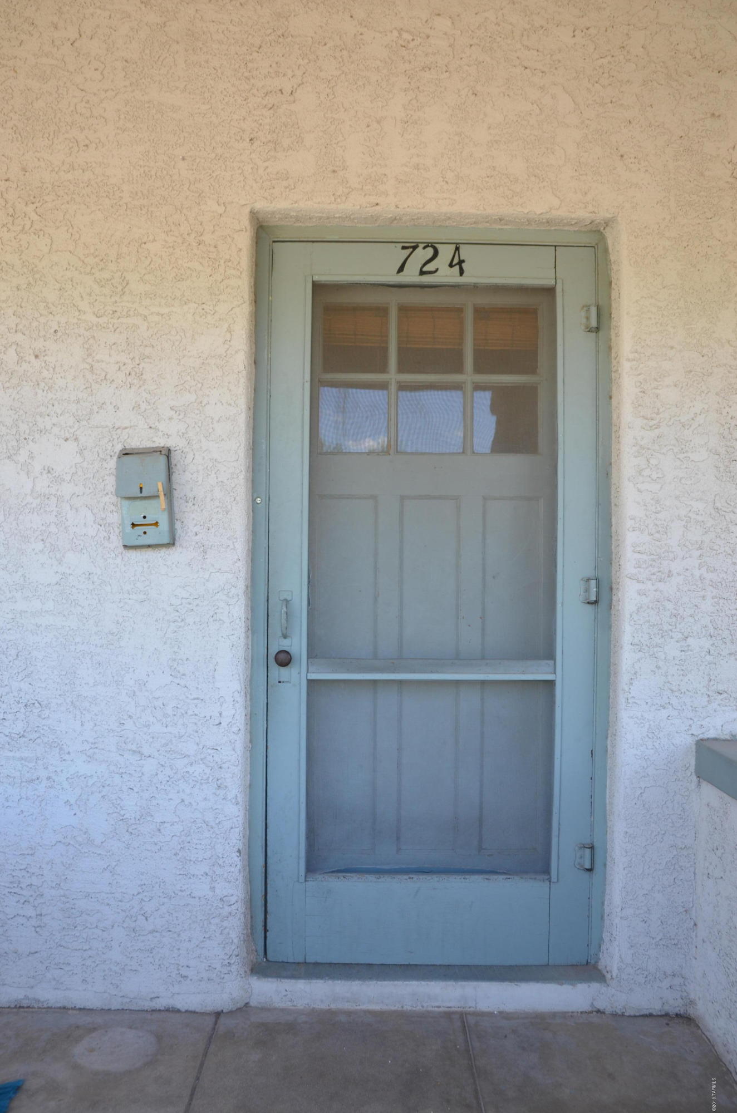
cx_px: 368
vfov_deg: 70.6
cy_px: 556
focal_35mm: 26
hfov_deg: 50.2
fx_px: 787
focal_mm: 17
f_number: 5
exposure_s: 1/200
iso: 400
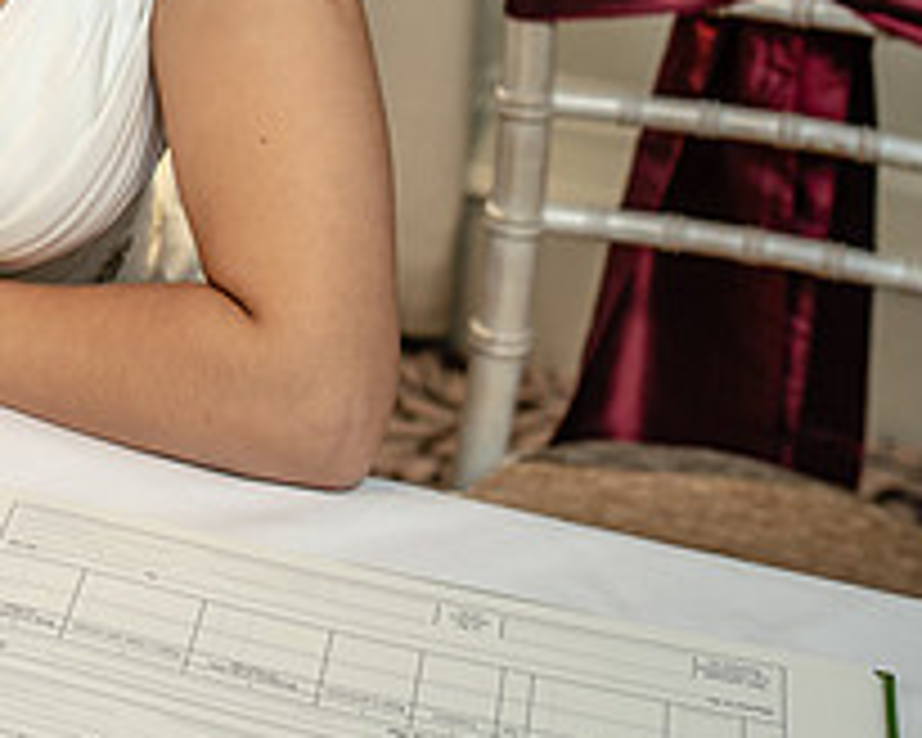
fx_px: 2947
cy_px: -207
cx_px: -101
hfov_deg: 17.2
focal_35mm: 108
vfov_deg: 13.8
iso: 400
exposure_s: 1/100
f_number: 3.2
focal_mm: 35
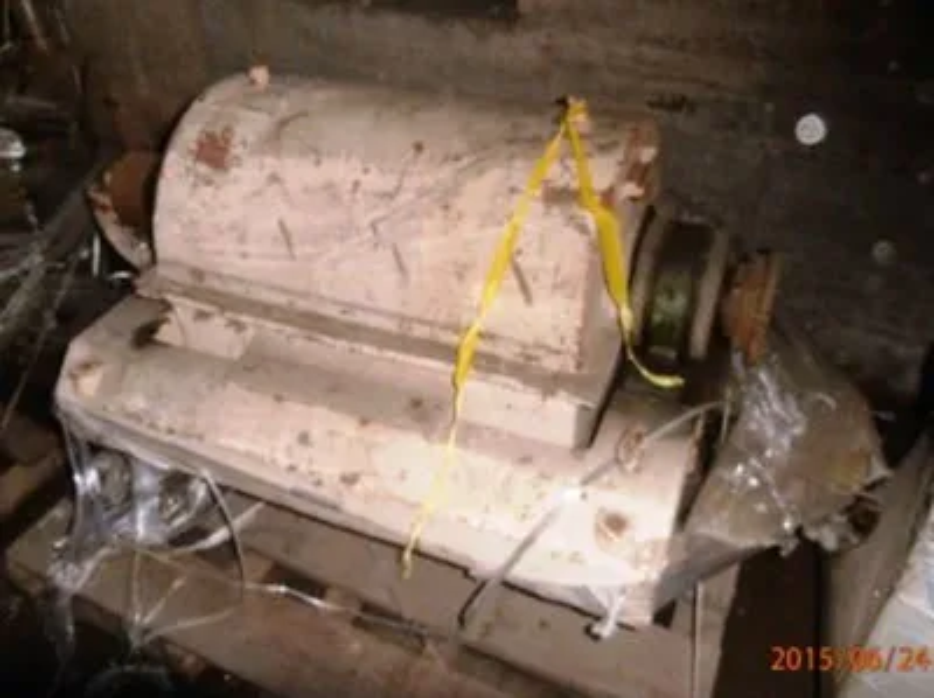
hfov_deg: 71.7
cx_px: 467
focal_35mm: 24
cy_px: 349
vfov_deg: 56.7
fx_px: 647
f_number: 3
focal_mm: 4.2
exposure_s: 1/30
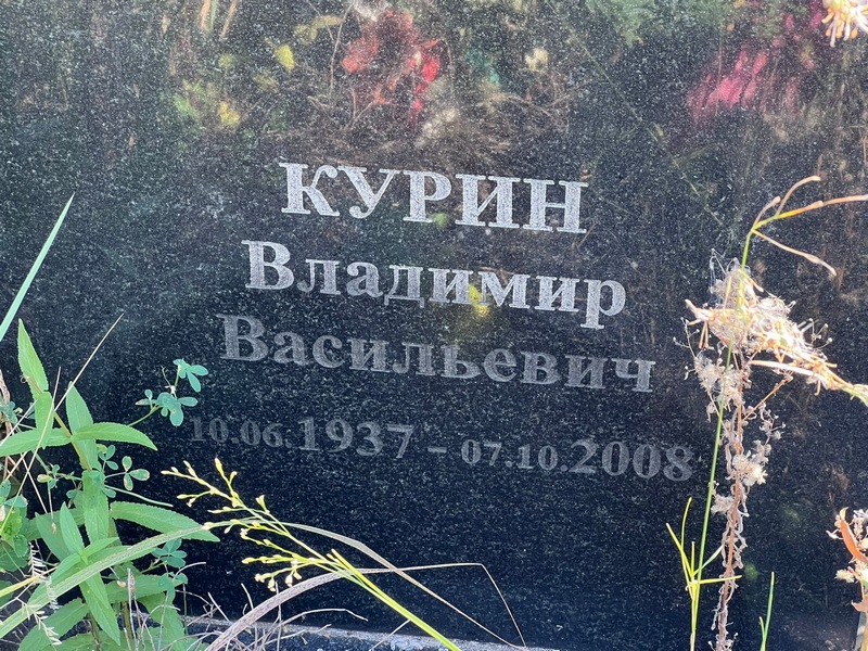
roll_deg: +2.1
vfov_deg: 19.1
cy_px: 326
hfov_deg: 25.3
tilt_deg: -36.0
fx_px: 1931
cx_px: 434
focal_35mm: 77
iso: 200
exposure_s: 1/99
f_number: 2.8
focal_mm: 9
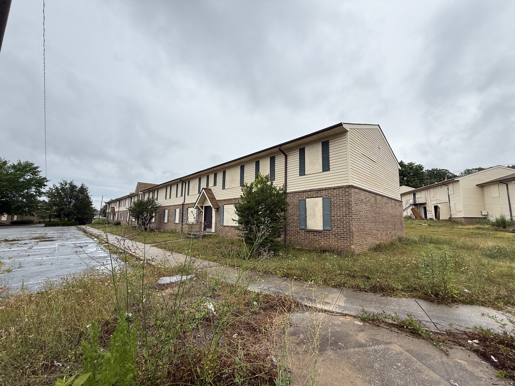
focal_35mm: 14
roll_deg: +0.7
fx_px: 208
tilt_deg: +9.4
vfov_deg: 85.7
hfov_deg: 102.1
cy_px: 193
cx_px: 258
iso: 50
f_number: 2.2
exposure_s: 1/672
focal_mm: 2.22
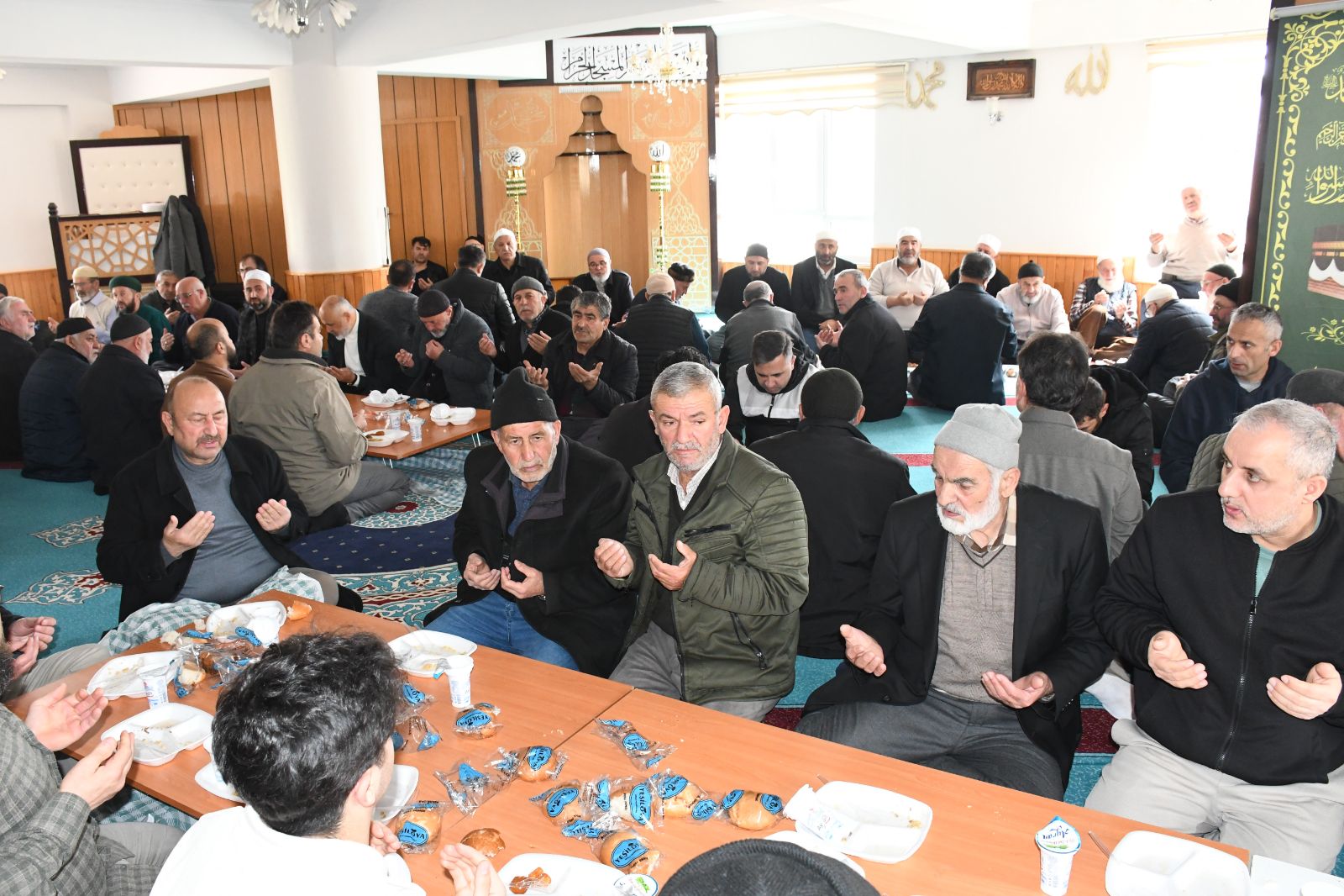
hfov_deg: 67.4
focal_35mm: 27
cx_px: 672
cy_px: 448
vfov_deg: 47.9
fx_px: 1008
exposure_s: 1/60
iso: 2500
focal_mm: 18
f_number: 5.6
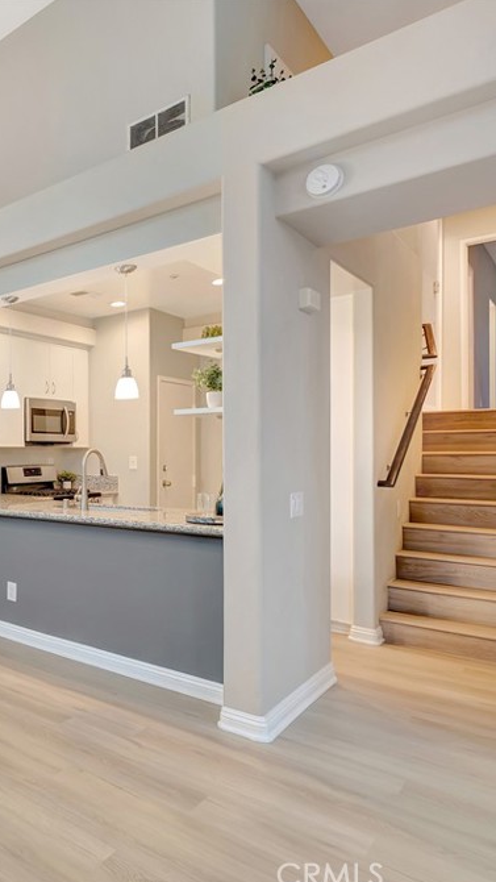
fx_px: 561
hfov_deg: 38.0
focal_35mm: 24
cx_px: -72
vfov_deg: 76.3
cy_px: 445
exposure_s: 1/10
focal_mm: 10
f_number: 5.6
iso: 100
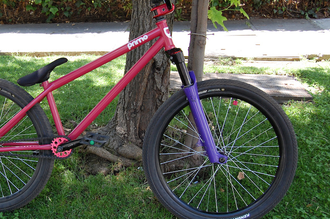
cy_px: 96
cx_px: 102
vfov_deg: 28.0
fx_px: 440
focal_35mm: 48
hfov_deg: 40.5
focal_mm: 22
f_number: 5.6
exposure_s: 1/125
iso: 400
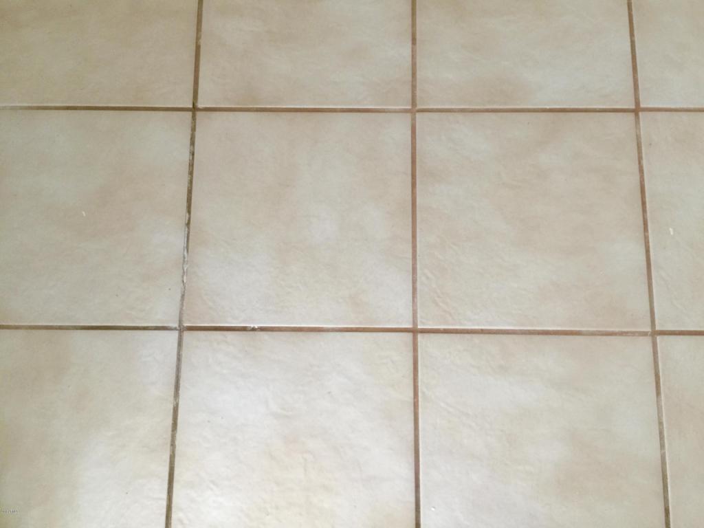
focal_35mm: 29
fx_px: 590
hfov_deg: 61.7
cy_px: 264
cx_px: 352
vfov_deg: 48.2
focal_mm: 4.15
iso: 64
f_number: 2.2
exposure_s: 1/15
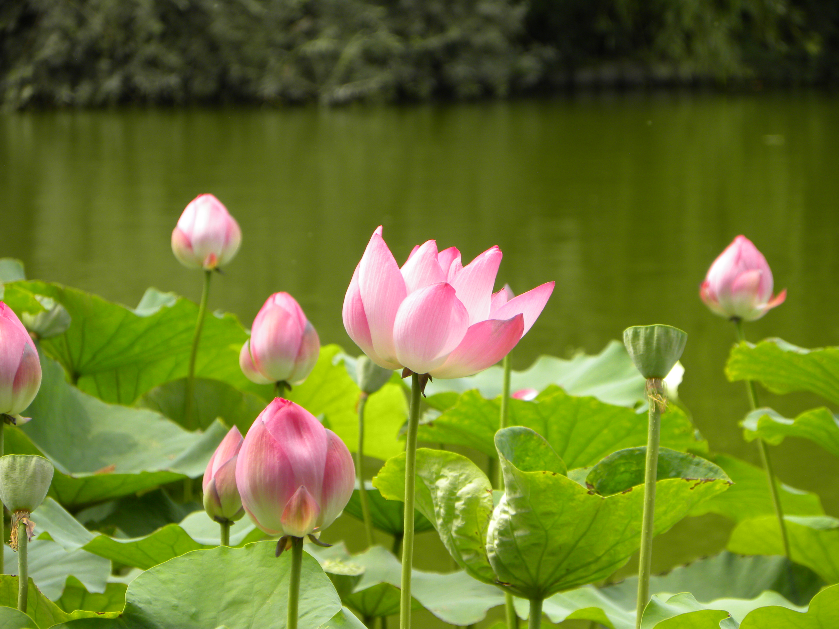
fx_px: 7053
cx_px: 420
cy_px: 314
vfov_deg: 5.1
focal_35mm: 291
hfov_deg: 6.8
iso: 64
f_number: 4.5
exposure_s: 1/190
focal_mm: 51.8
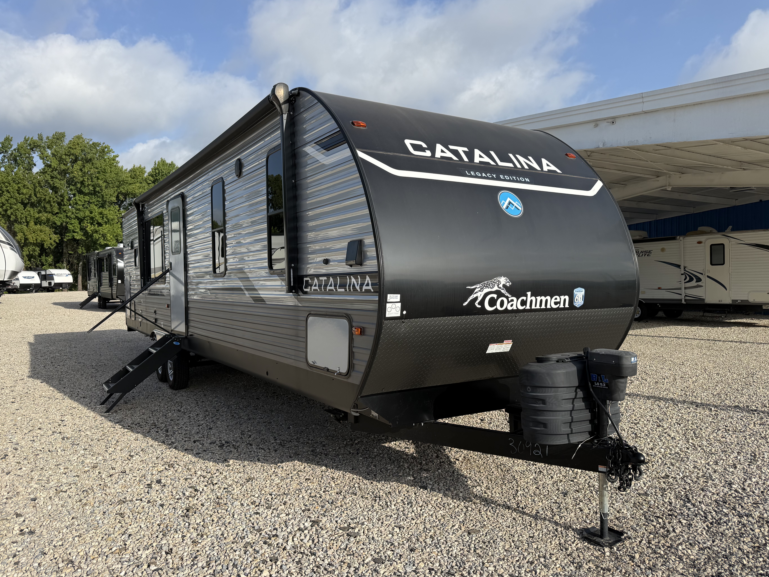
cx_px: 375
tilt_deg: -1.9
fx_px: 555
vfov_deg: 54.9
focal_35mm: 25
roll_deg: +0.1
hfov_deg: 69.4
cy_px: 288
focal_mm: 6.76
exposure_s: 1/3953
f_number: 1.78
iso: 80
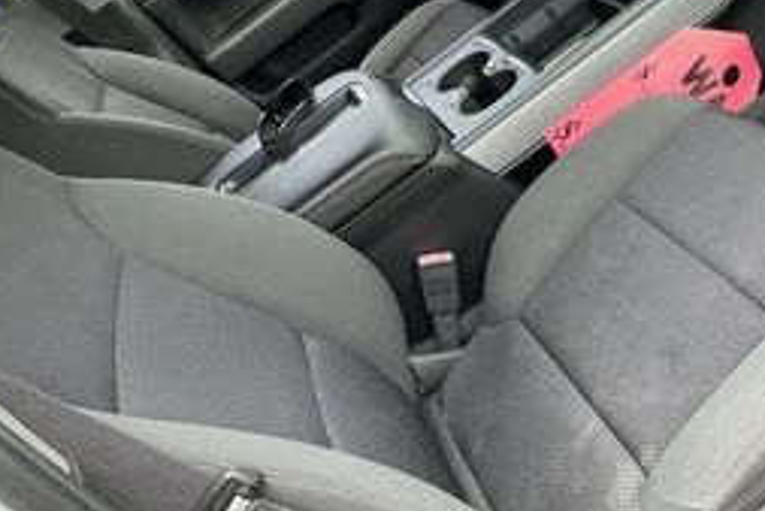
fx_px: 978
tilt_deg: -22.7
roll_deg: +40.2
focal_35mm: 46
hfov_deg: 42.7
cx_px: 375
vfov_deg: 29.2
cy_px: 194
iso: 25
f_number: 1.8
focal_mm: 3
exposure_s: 1/122
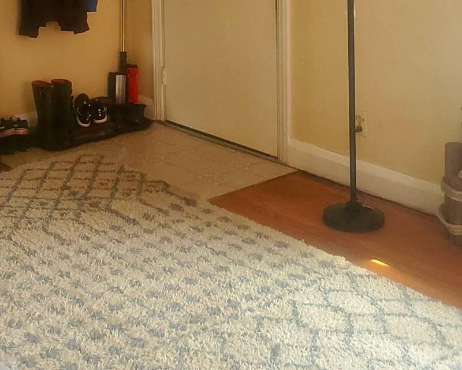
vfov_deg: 22.7
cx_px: 147
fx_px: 889
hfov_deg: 28.9
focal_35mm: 65
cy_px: 8
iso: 320
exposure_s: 1/39
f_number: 2.4
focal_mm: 4.3
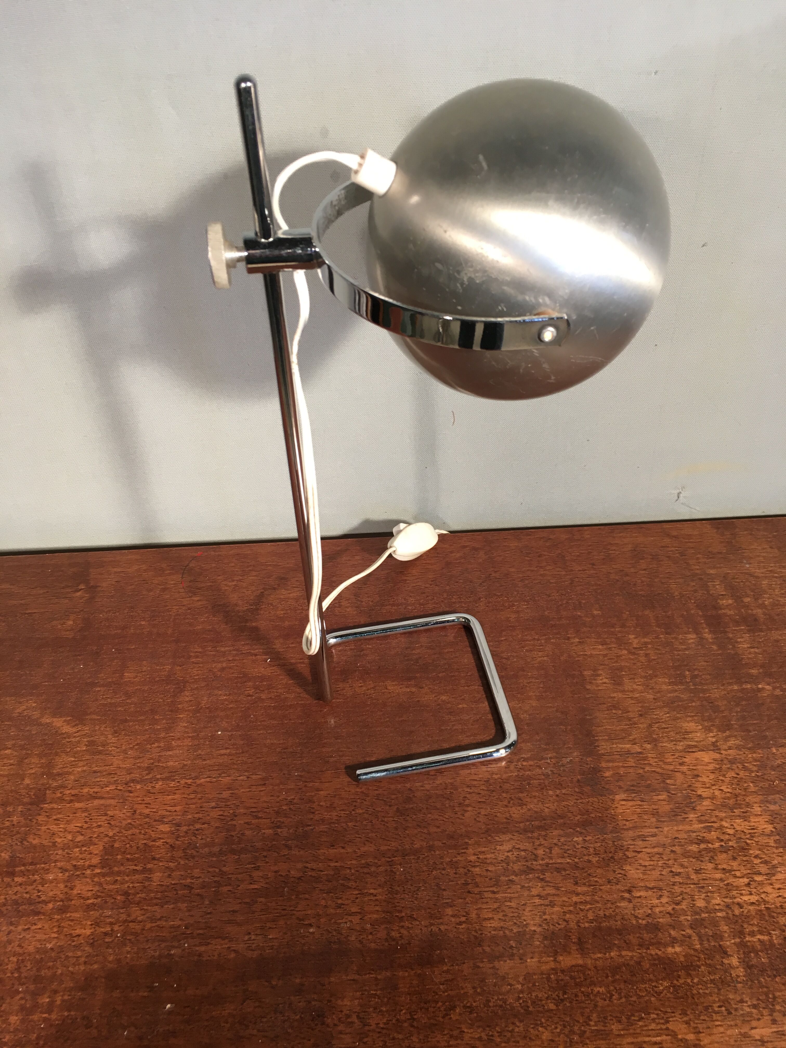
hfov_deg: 48.2
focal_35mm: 29
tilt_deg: -40.5
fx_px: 878
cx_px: 393
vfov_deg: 61.7
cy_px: 524
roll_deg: +5.7
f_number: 2.2
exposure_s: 1/33
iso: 64
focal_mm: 4.15
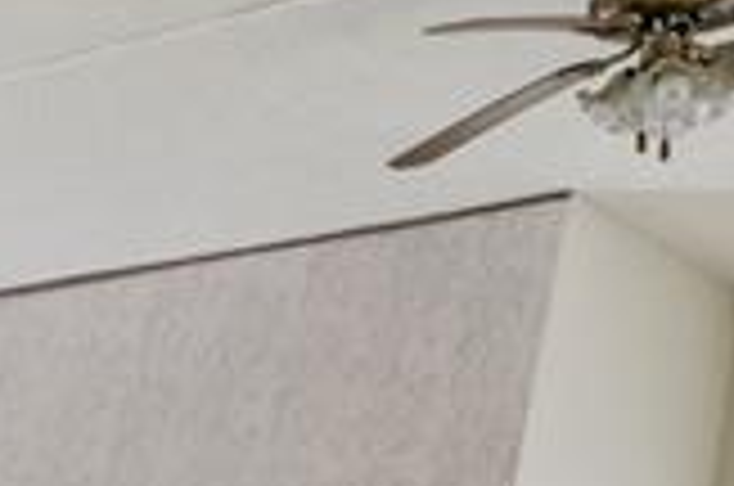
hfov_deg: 16.2
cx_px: -558
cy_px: 828
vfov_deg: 11.8
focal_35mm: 108
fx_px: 2190
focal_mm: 17.1
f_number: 13
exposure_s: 1/1.67
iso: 320
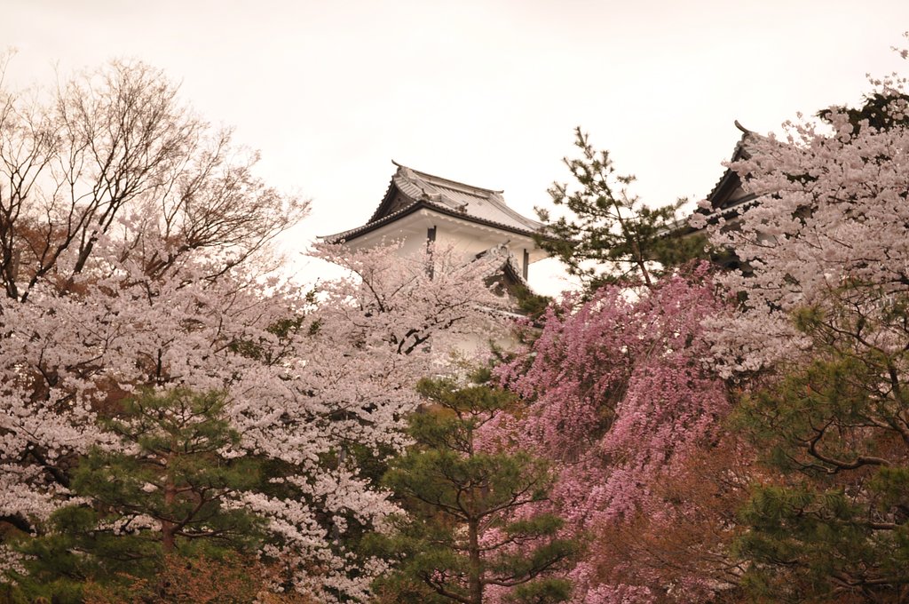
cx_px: 454
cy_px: 302
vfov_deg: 19.7
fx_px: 1740
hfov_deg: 29.3
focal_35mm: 69
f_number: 5.3
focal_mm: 46
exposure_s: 1/13
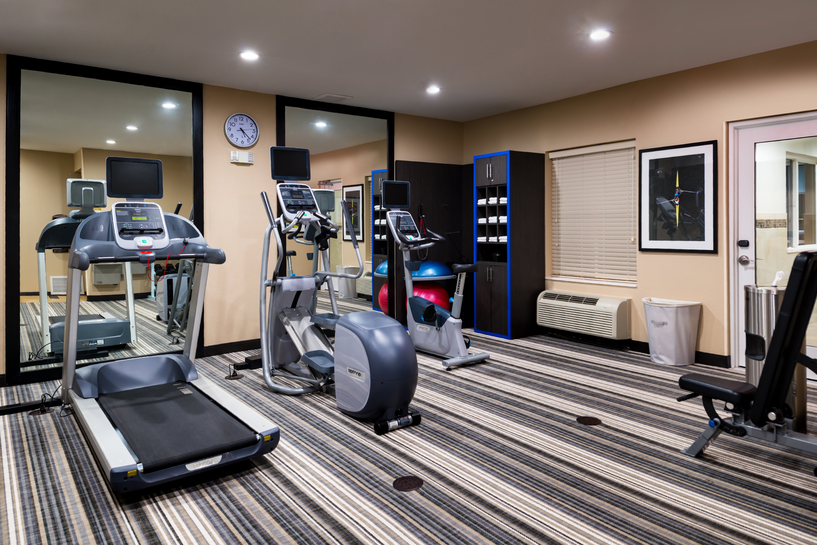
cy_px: 272
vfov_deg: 53.2
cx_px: 408
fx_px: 545
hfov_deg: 73.7
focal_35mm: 24
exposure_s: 1/3
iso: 100
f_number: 6.3
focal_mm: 24
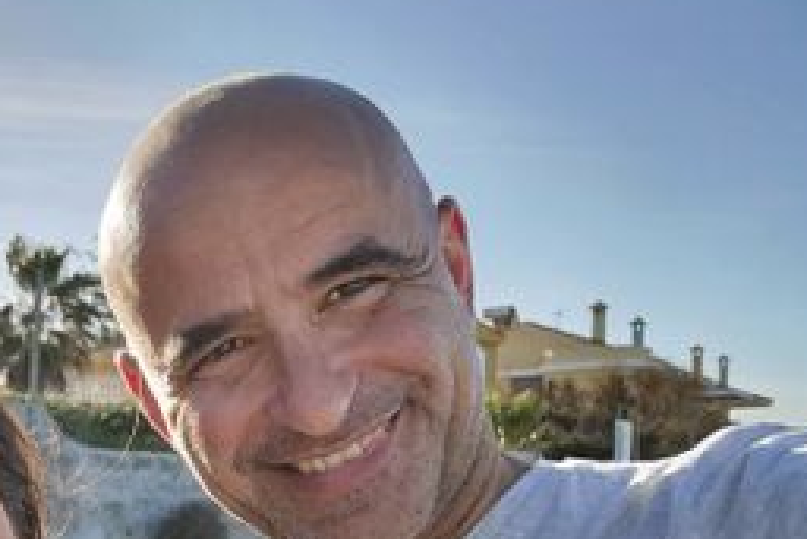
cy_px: 561
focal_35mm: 54
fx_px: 1211
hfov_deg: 34.3
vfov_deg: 23.8
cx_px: 47
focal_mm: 3.36
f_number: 2
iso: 50
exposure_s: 1/422
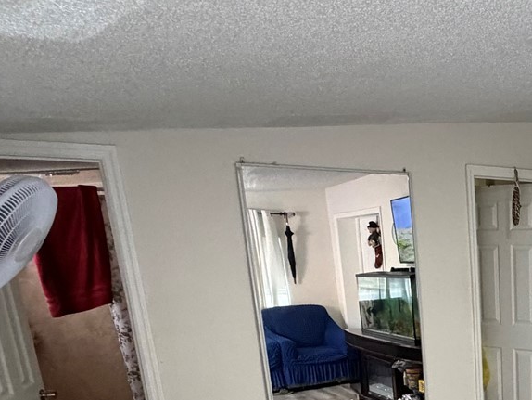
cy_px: 392
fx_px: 600
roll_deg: -0.5
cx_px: 555
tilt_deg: -14.5
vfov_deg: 33.9
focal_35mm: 39
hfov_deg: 40.6
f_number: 2.2
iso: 500
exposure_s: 1/60
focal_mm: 2.22
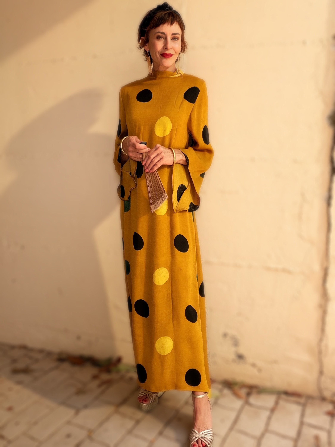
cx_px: 168
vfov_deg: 60.0
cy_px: 224
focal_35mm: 30
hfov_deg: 46.8
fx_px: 387
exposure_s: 1/427
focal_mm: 2.71
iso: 25
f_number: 1.9
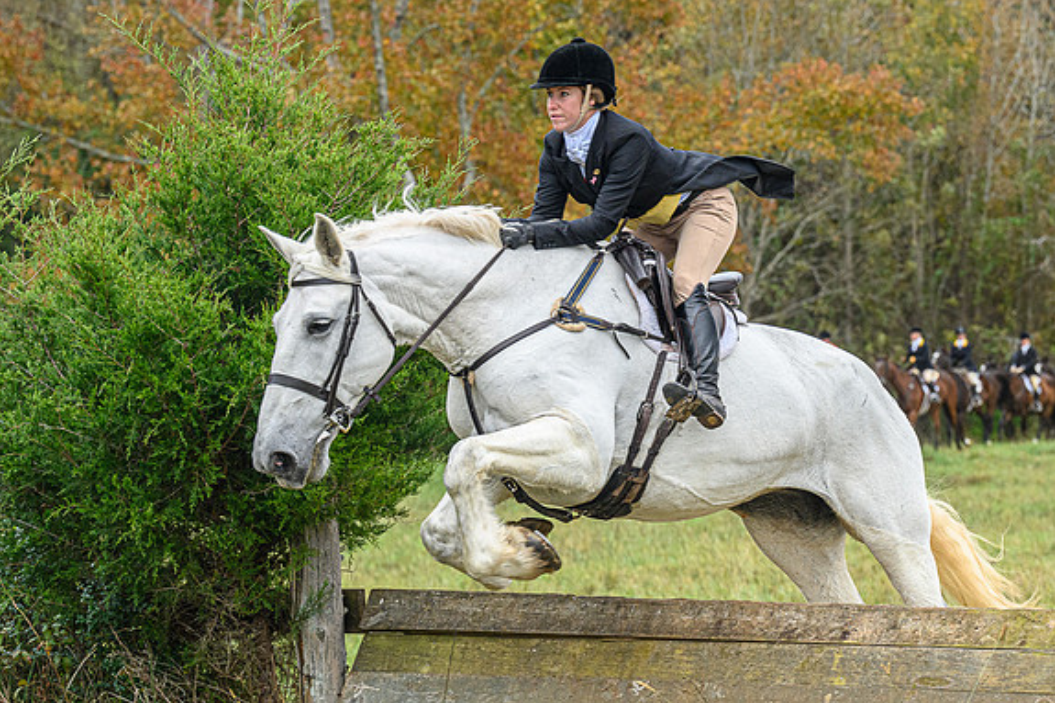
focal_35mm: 139
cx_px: 740
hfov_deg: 14.7
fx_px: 4072
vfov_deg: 9.9
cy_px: 324
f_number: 3.5
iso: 1000
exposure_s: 1/800
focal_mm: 82
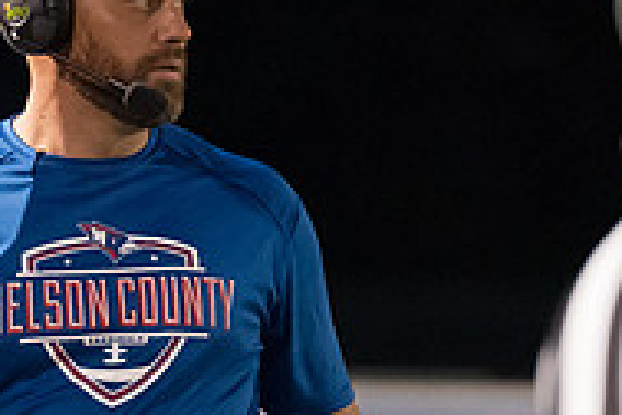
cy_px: 276
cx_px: 118
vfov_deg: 1.8
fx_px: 13268
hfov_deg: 2.7
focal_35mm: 768
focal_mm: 200
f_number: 2.8
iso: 12800
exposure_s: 1/1000
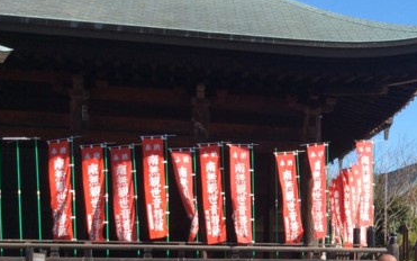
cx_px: 433
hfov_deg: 26.5
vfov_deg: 17.7
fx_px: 830
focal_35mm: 73
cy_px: 223
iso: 32
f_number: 2.4
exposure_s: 1/923
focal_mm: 3.3
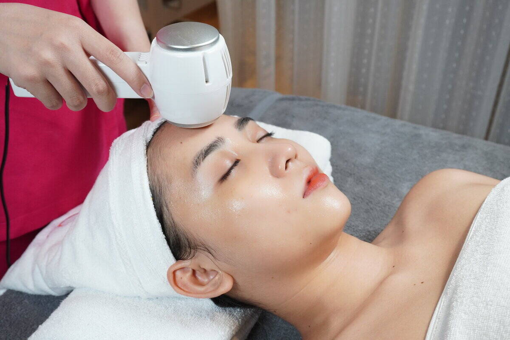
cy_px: 170
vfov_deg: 34.2
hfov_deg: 49.6
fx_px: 552
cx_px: 255
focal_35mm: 39
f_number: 5.6
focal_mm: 26
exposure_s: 1/100
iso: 1000
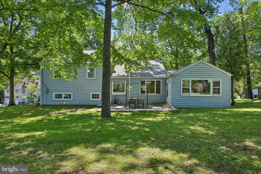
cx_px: 130
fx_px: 159
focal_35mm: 22
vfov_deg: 57.2
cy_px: 87
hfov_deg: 78.6
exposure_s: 1/100
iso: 400
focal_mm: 22
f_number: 11
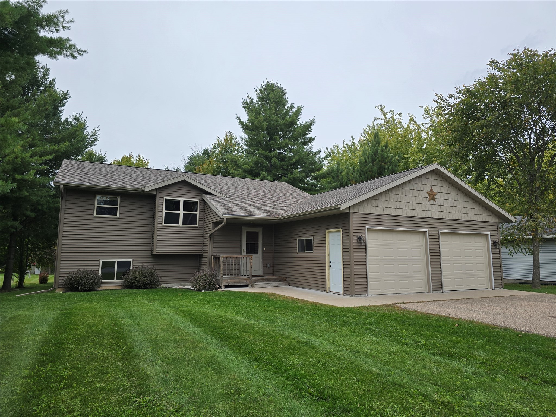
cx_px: 278
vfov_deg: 58.9
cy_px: 208
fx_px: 369
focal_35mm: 23
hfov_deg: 73.9
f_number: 1.7
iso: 12
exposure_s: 1/296
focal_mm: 6.3
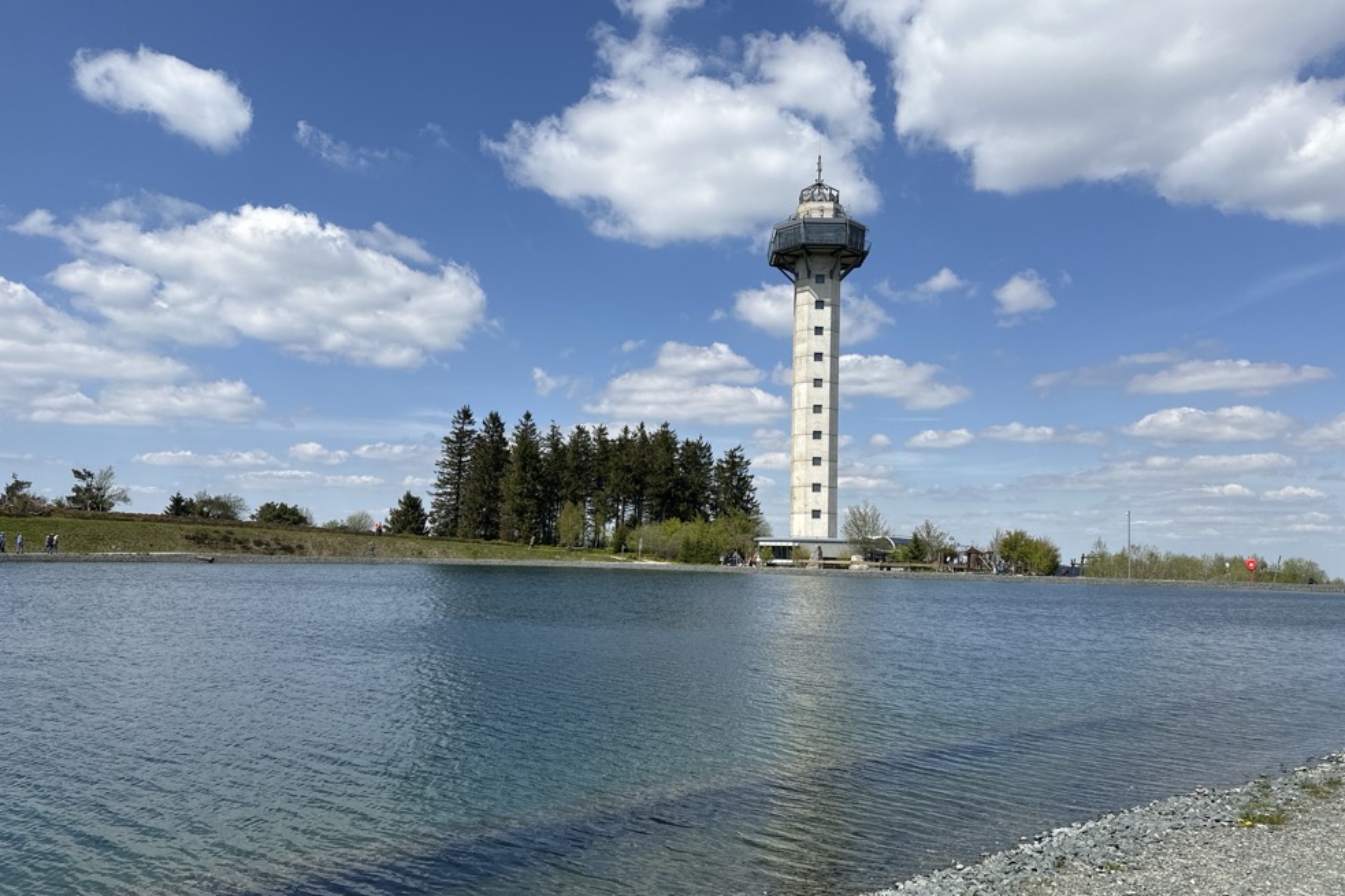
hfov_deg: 69.4
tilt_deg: +3.8
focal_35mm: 26
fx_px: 971
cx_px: 690
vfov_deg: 49.5
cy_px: 472
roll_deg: -0.8
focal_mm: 6.86
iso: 80
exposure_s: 1/7576
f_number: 1.78
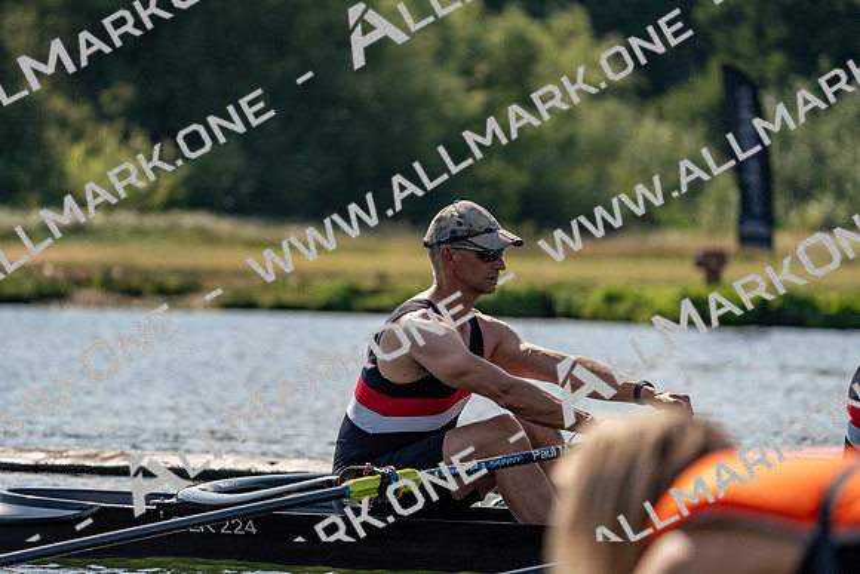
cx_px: 430
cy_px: 287
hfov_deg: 7.0
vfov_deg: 4.7
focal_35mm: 295
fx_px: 7049
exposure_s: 1/1600
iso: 200
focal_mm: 295
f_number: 5.6
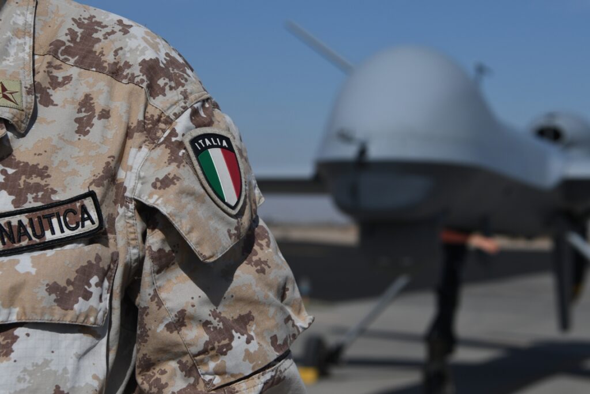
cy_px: 197
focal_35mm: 117
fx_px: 1918
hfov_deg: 17.5
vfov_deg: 11.7
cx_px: 295
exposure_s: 1/800
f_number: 7.1
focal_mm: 78
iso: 100
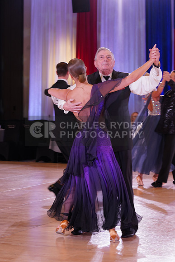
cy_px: 131
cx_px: 88
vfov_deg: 21.2
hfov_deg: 14.3
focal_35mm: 96
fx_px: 700
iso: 1250
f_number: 5
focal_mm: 96
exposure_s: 1/160
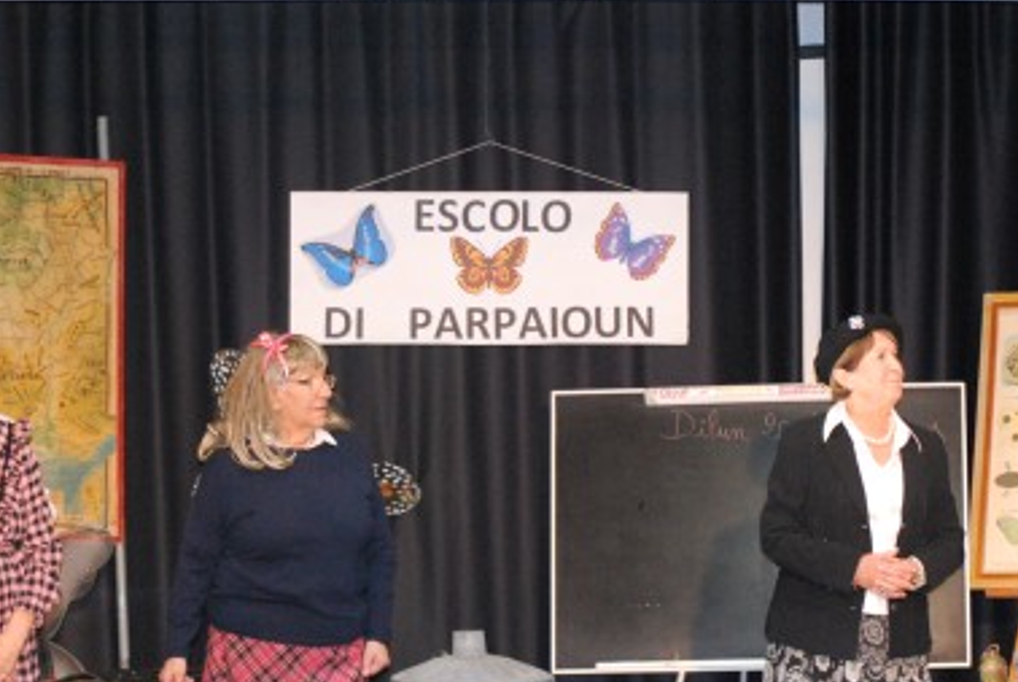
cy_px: 365
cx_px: 509
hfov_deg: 14.7
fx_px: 3959
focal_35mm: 140
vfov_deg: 9.8
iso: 1600
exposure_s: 1/60
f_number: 4
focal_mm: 55
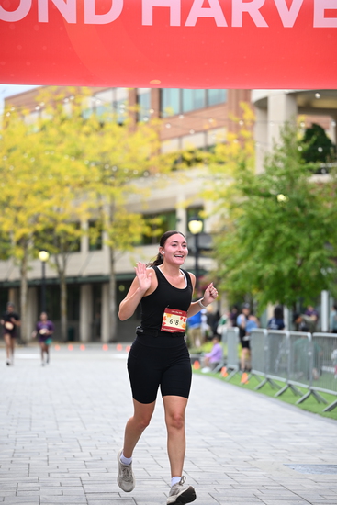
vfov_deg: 17.8
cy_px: 252
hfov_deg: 11.9
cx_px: 168
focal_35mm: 115
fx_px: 1614
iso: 640
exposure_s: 1/2000
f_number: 2.8
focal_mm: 115
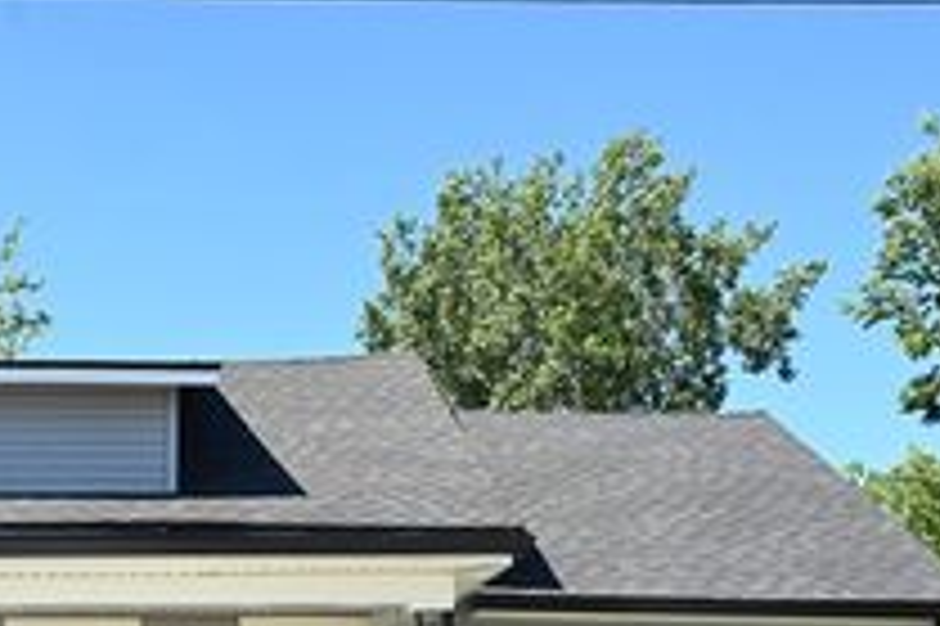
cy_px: 709
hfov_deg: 29.2
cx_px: 139
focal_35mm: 67
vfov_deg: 19.3
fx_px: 1748
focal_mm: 28
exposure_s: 1/8
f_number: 9
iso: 125
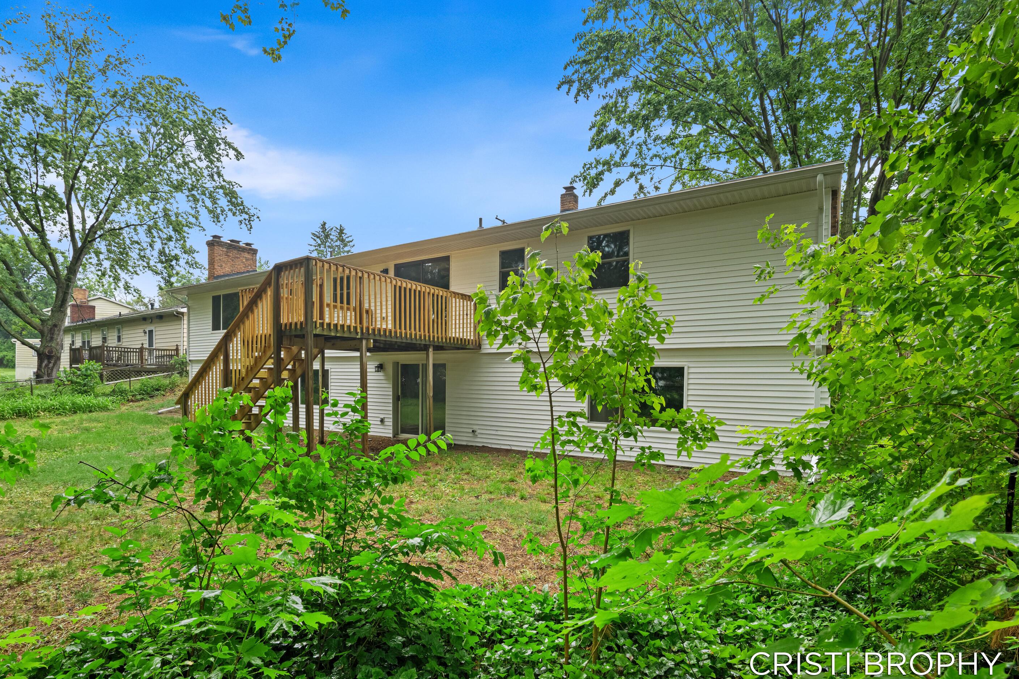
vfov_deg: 70.4
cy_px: 326
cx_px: 478
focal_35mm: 17
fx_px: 481
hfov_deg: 93.2
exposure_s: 1/13
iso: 250
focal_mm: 16
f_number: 8
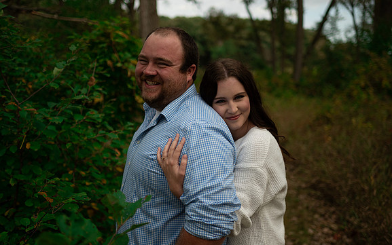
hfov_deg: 52.7
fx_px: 395
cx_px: 196
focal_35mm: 37
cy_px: 125
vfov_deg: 34.5
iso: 100
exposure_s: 1/1250
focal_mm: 35
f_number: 1.8
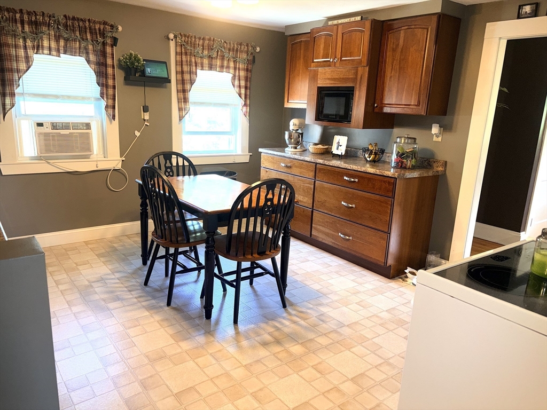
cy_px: 205
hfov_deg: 67.3
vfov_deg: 53.1
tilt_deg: -13.4
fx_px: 411
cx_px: 274
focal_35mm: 26
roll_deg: -2.7
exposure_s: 1/15
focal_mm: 5.96
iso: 50
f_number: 1.6
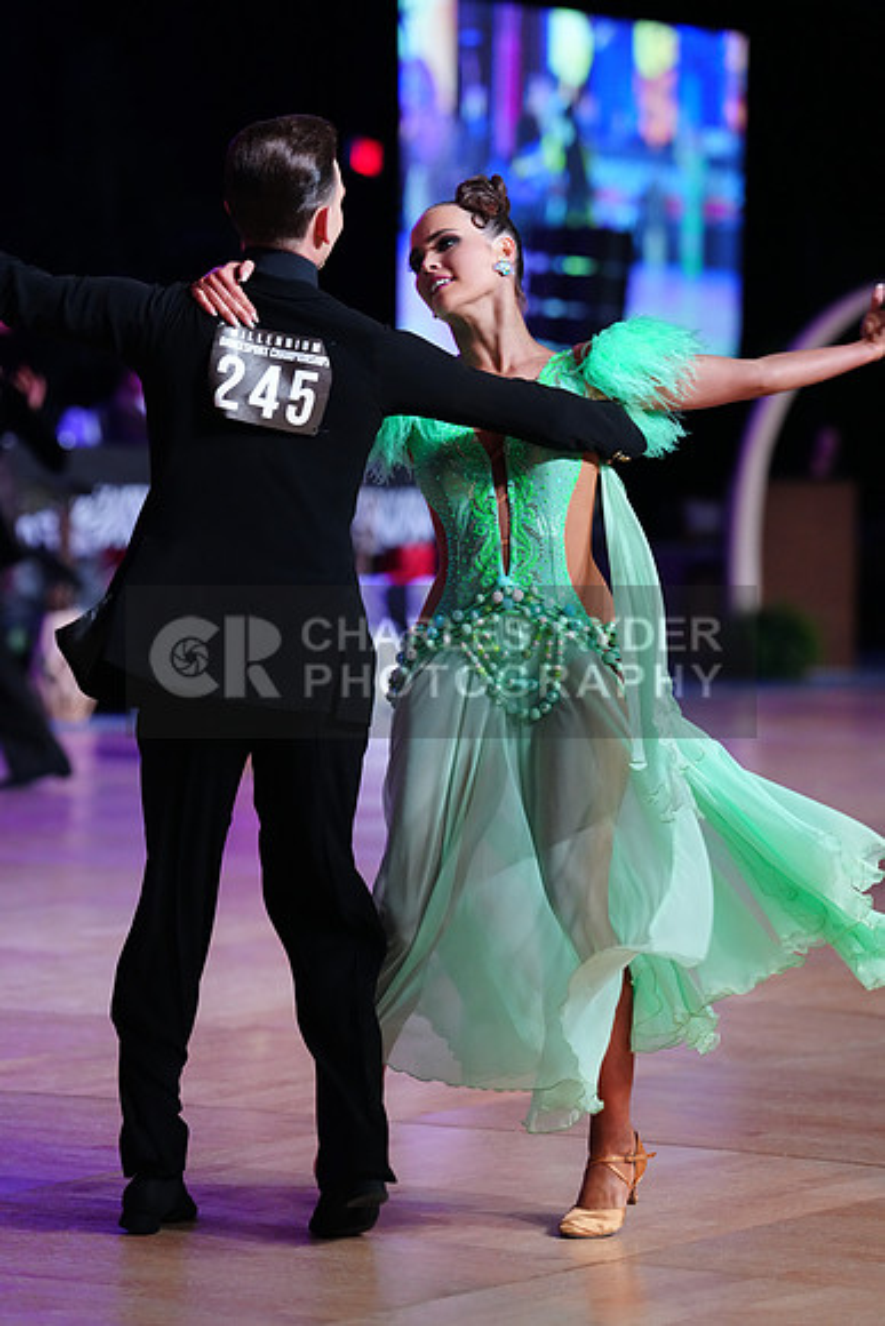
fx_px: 5233
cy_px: 663
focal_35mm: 142
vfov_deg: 14.4
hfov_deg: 9.7
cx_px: 442
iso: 4000
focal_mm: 142
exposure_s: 1/400
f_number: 3.5
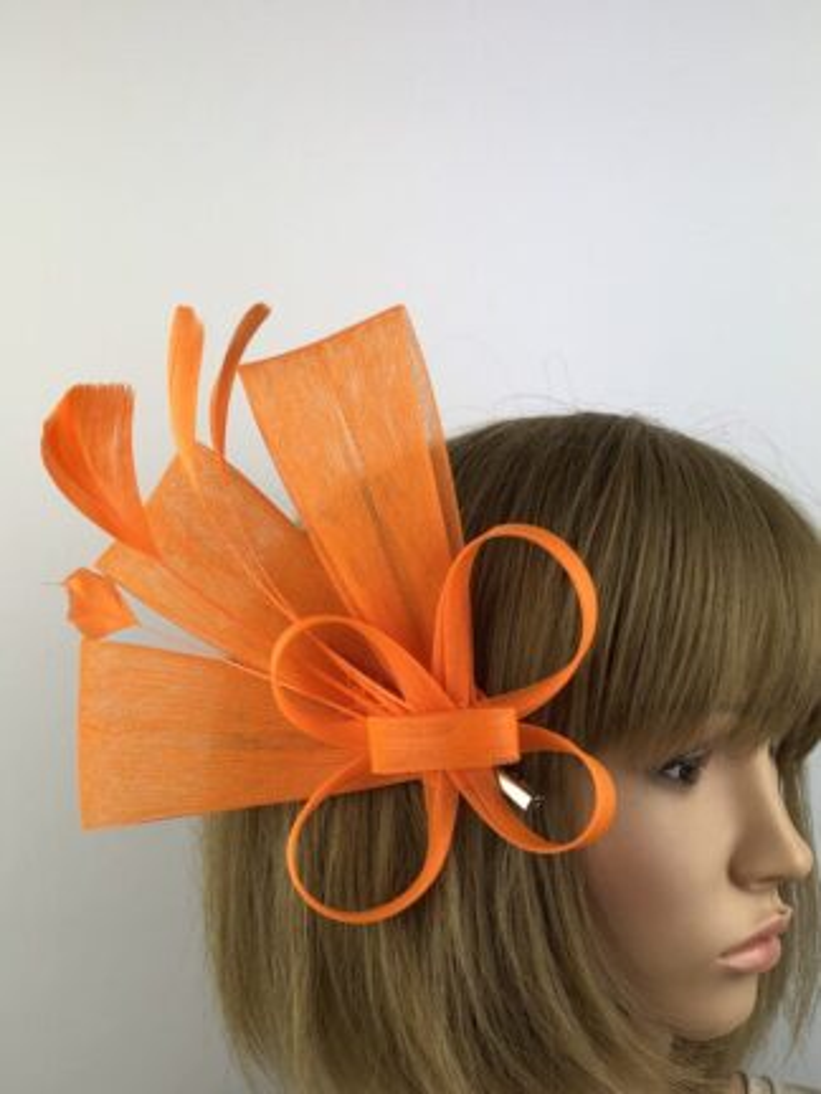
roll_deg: -2.0
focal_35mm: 28
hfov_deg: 49.7
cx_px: 410
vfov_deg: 63.4
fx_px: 885
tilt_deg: -8.3
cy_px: 547
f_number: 1.8
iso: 20
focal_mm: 3.99
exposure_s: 1/314
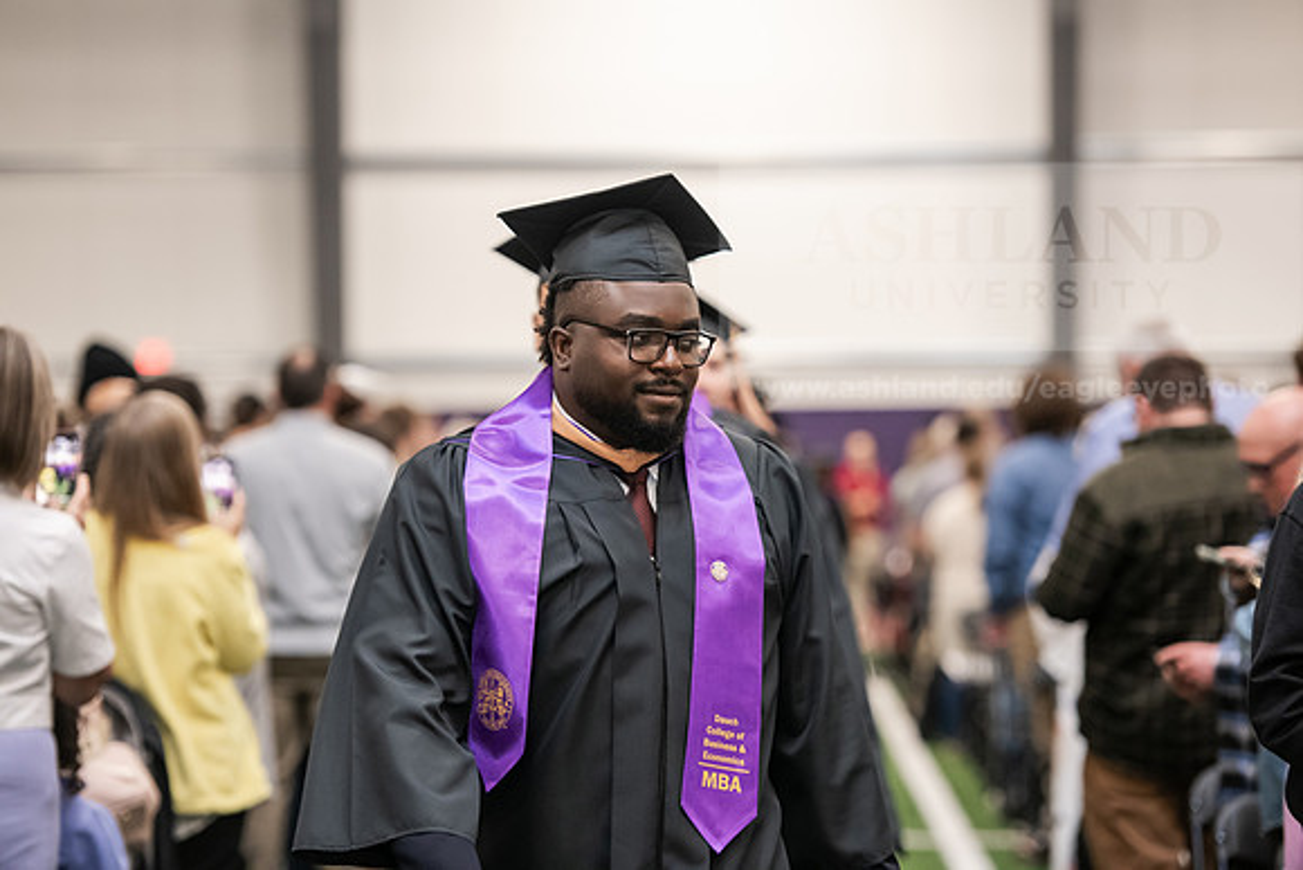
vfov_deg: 10.2
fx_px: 4887
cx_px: 652
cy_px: 435
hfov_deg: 15.2
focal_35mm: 135
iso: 2500
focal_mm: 135
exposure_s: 1/200
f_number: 3.2
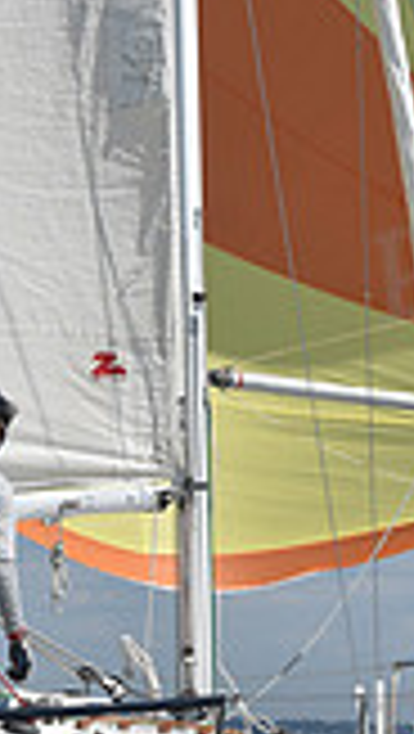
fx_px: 5080
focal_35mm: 261
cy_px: 502
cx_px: 144
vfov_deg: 8.3
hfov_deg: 4.7
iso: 320
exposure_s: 1/1250
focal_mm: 70
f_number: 10
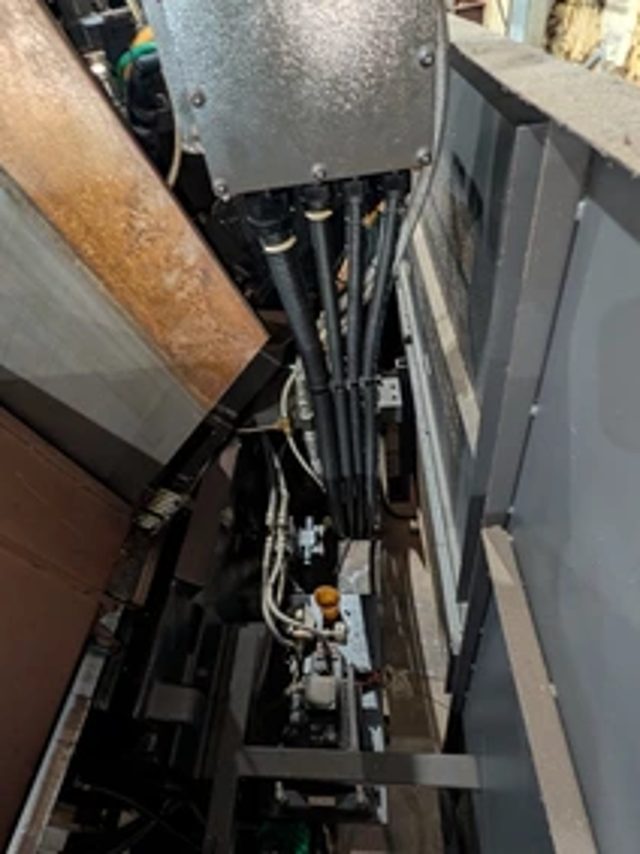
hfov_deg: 74.7
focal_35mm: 17
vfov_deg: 91.0
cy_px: 442
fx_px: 419
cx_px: 314
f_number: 1.7
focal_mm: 2.02
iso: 188
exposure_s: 1/23.8
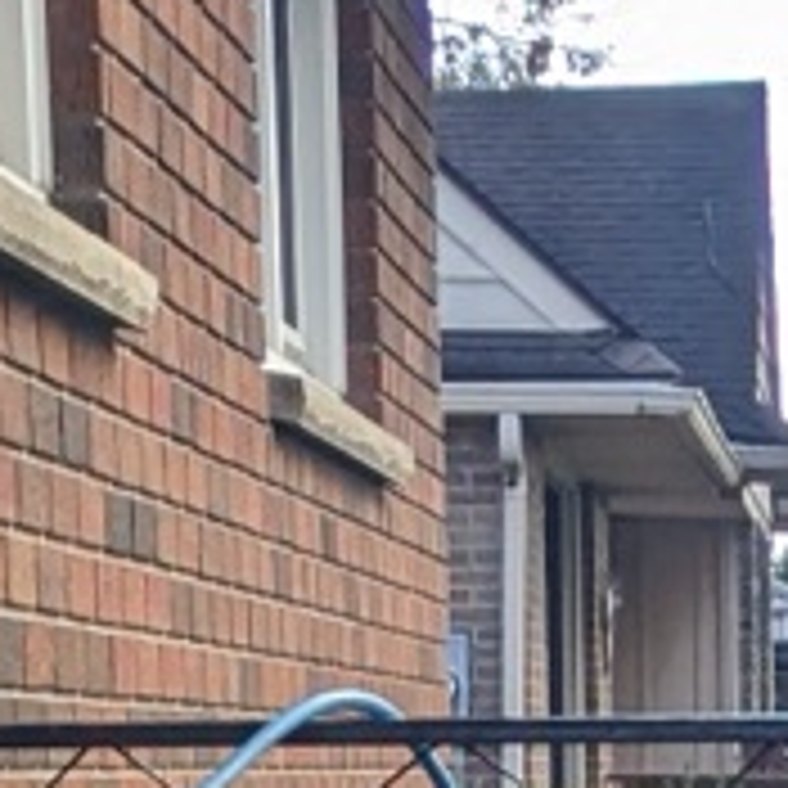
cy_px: 3039
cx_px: 666
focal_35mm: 218
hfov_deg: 8.0
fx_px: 5614
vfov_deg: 6.6
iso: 29
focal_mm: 4.38
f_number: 1.73
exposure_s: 1/331
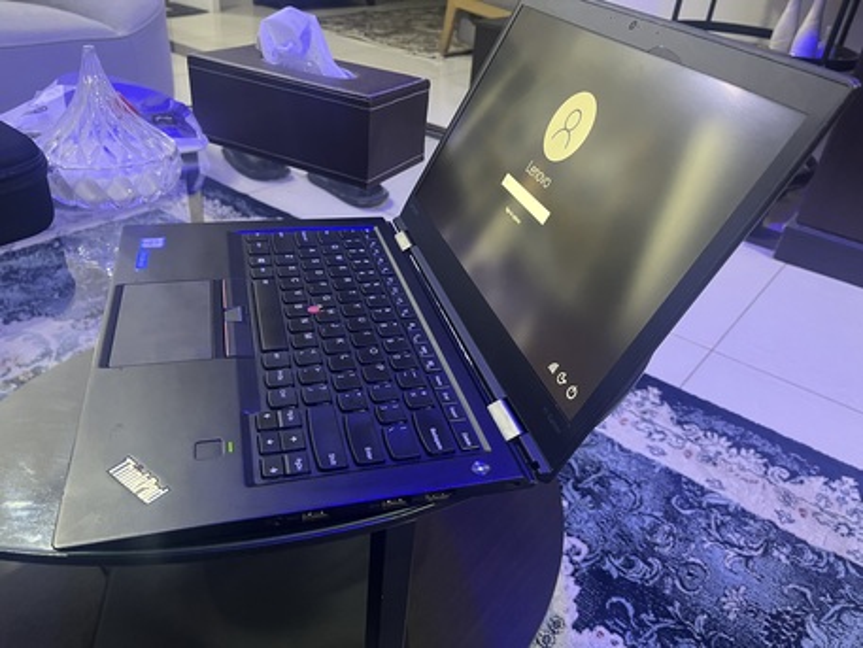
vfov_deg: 53.1
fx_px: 648
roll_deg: -5.5
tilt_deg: -33.3
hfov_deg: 67.3
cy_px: 324
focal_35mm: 26
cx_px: 432
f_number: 1.6
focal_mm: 5.1
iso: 640
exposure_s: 1/40
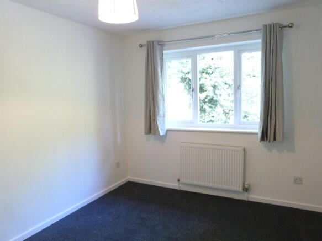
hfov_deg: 69.4
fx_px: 233
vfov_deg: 54.9
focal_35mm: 25
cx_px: 161
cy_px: 120
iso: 400
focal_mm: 4.5
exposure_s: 1/15
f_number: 2.8
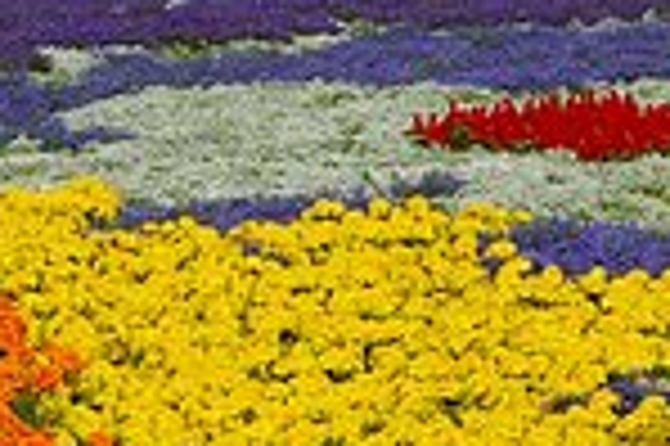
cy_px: -36
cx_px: 432
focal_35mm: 233
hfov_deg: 8.9
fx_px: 4326
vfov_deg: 5.9
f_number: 8
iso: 200
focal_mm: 45
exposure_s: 1/320
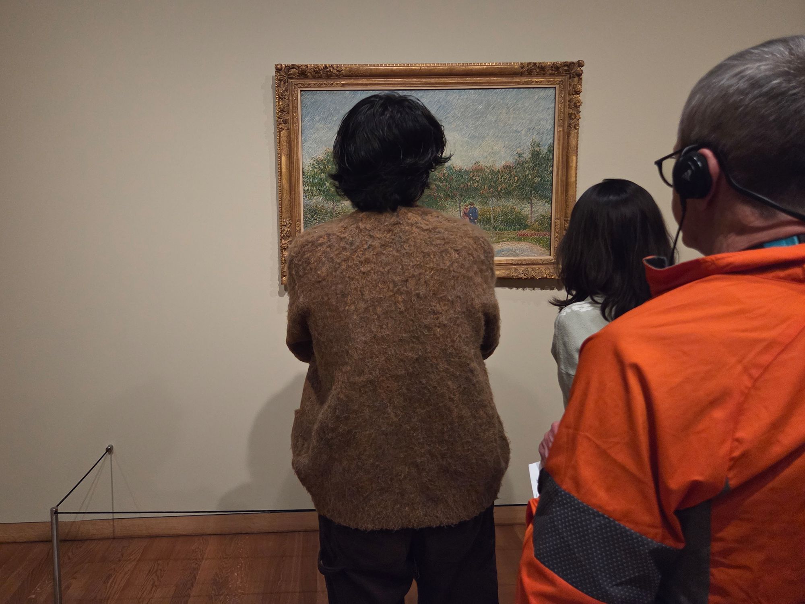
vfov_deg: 58.9
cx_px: 402
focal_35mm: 23
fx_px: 535
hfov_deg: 73.9
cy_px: 302
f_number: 1.8
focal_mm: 5.4
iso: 1600
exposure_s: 1/120
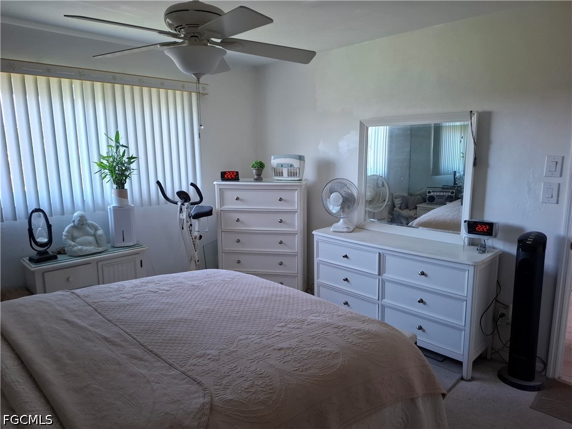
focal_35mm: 23
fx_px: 380
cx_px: 286
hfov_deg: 73.9
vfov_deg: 58.9
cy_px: 214
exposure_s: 1/60
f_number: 1.8
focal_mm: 5.54
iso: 200
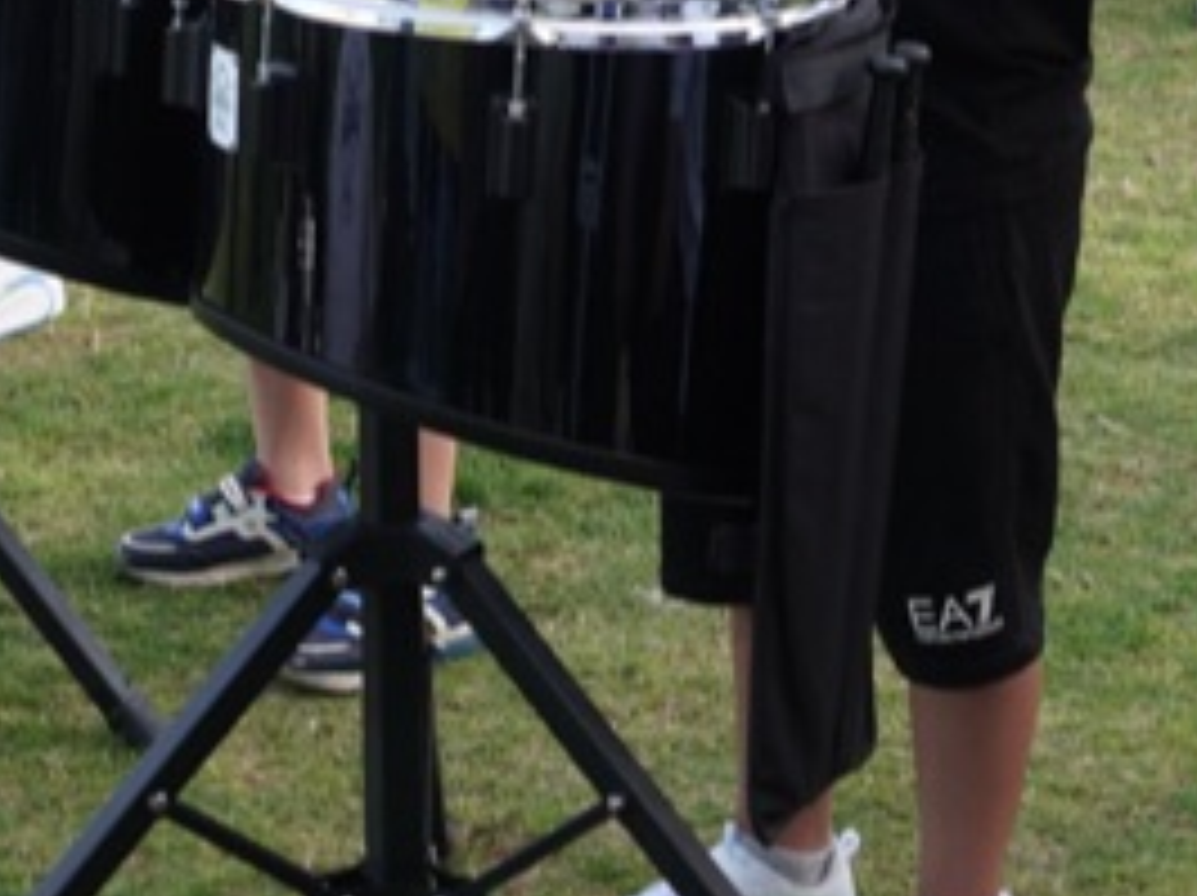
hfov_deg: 14.2
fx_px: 4802
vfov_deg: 10.7
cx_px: 400
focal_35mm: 139
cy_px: 365
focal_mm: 16
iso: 100
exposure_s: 1/30
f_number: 5
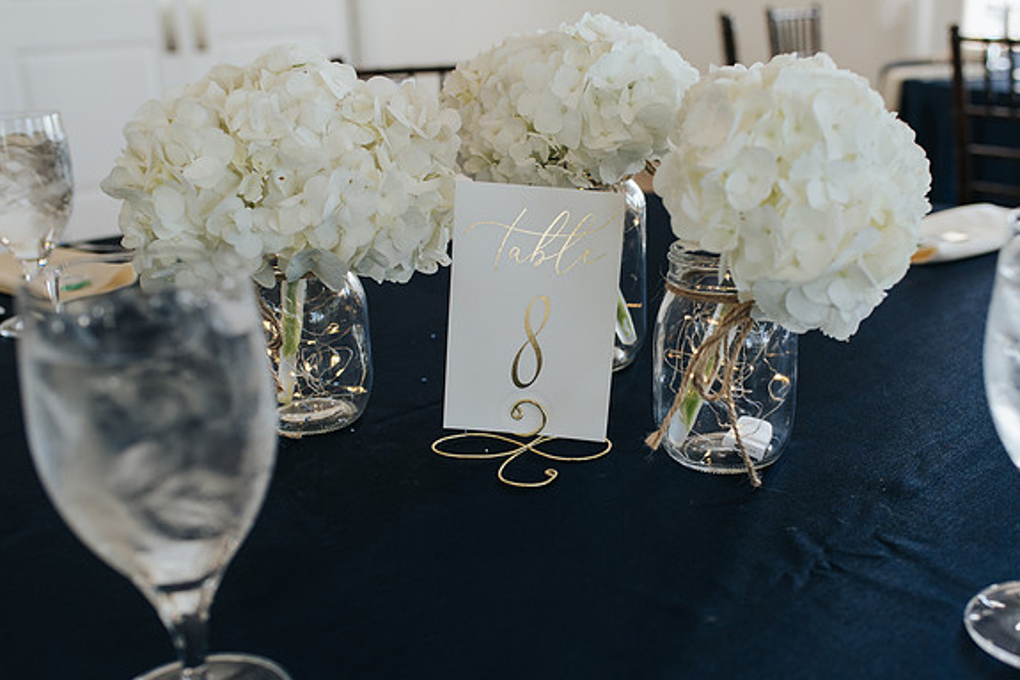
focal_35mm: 41
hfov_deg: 47.3
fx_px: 1161
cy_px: 388
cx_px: 566
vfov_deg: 32.6
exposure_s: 1/320
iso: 800
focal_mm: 35
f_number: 3.5
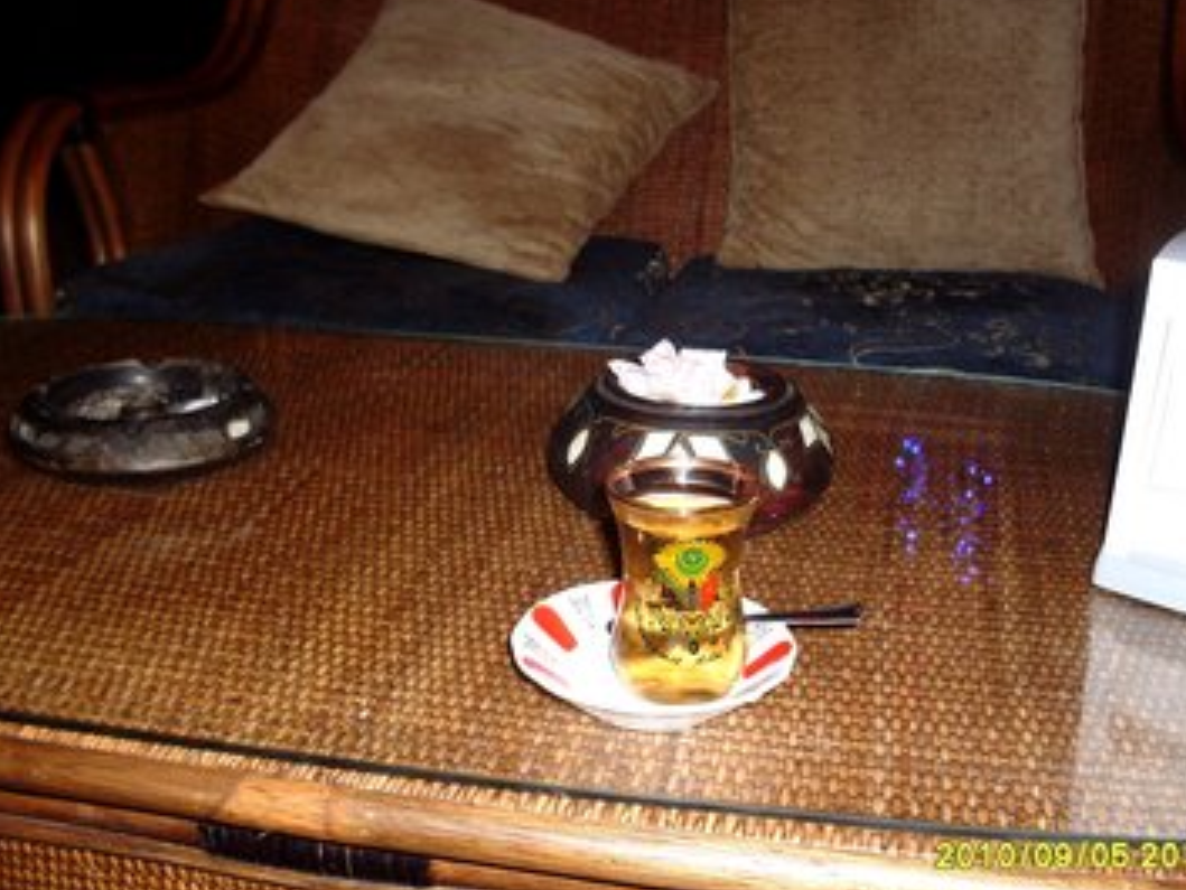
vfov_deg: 33.6
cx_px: 642
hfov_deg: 43.8
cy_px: 450
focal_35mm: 43
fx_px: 1474
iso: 100
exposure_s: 1/45
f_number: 2.8
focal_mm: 6.3
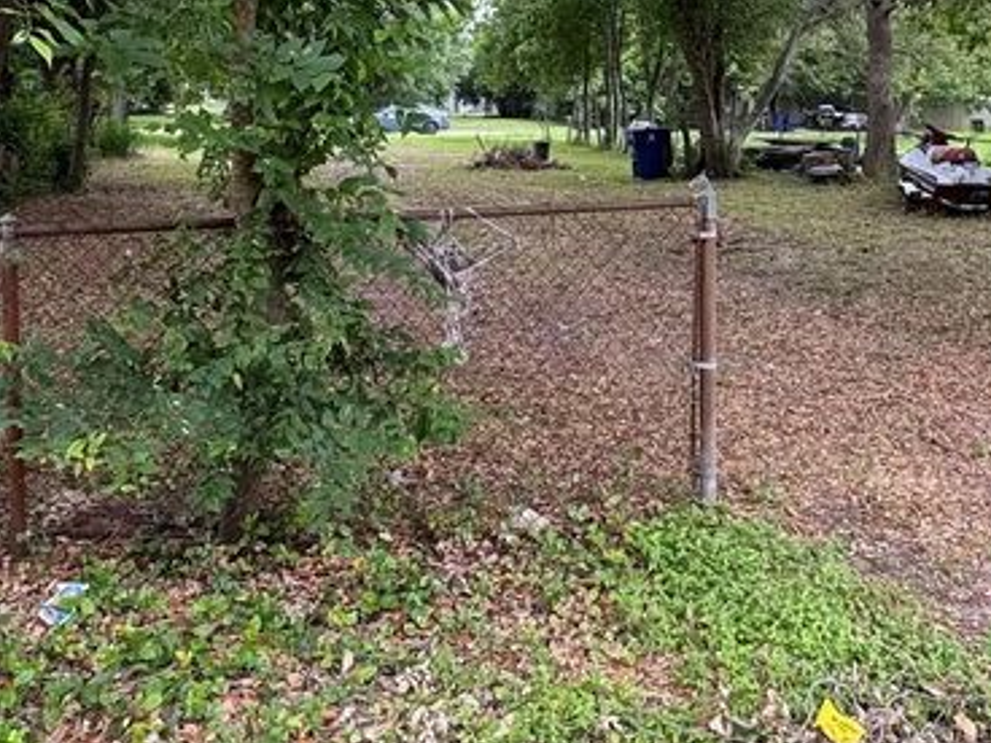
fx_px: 1117
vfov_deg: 34.9
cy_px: 83
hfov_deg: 47.6
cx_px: 601
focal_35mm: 39
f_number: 2.2
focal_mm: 2.22
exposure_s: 1/99
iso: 64
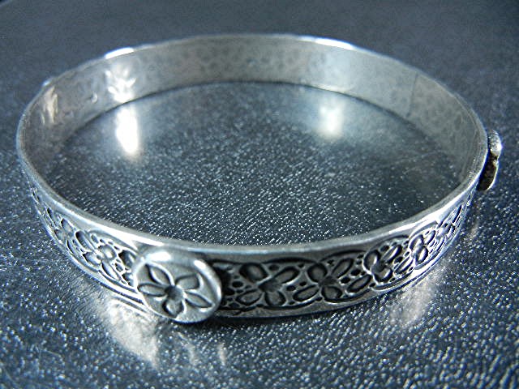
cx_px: 260
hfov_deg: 60.0
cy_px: 194
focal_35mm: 30
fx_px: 450
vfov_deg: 46.8
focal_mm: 5.4
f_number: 3.5
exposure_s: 1/45
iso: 400
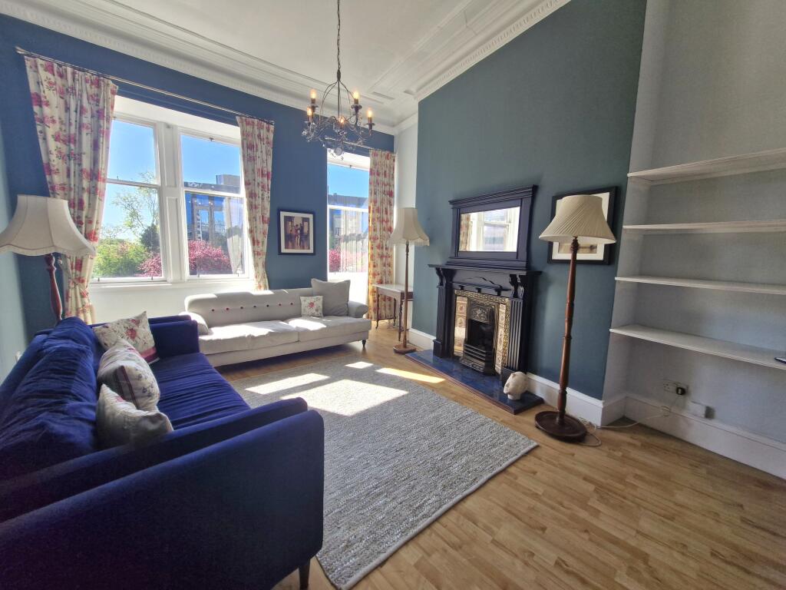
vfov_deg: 89.9
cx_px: 393
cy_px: 295
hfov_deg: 106.2
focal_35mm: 13
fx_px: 295
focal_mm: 1.74
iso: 50
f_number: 2.2
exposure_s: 1/204
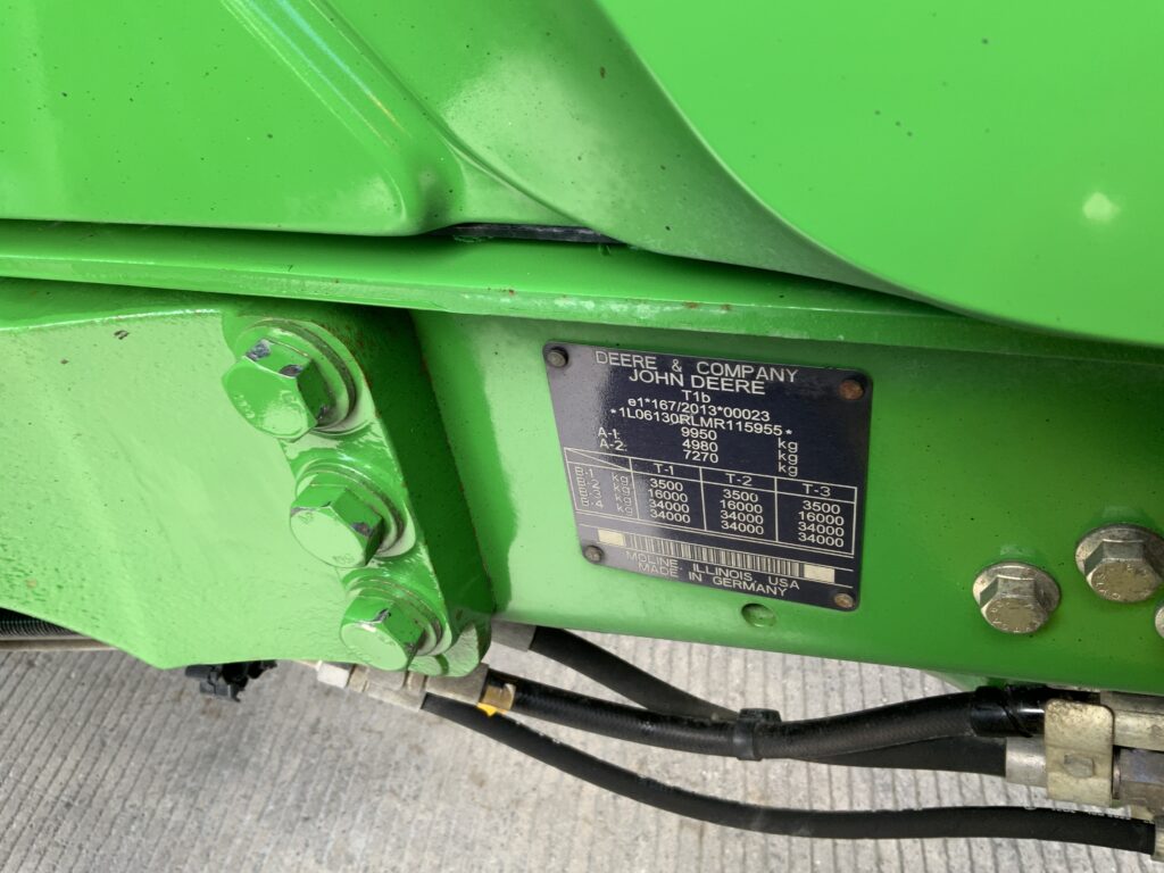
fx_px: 975
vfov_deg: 48.2
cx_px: 582
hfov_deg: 61.7
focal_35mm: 29
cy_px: 436
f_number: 1.8
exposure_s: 1/122
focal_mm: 3
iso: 32
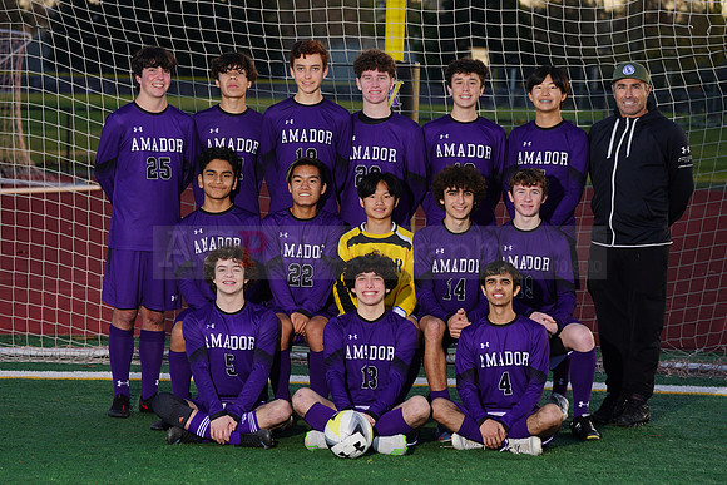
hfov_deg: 15.2
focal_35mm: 135
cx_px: 364
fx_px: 2727
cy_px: 242
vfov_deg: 10.2
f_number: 5.6
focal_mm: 135
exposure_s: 1/200
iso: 100
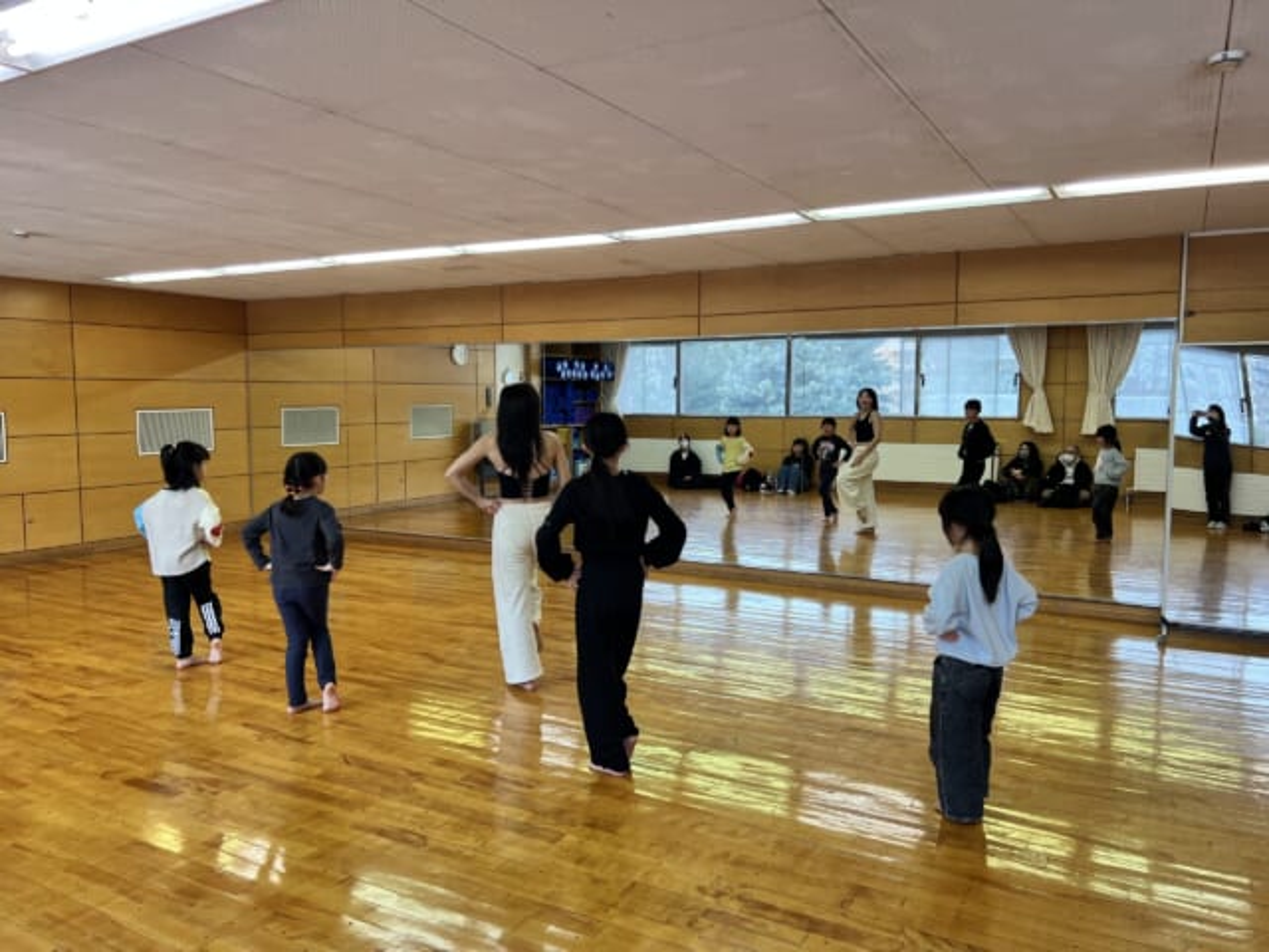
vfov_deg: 53.1
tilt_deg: -5.4
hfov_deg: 67.3
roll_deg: -0.2
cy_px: 476
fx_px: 953
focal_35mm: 26
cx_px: 634
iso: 32
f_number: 1.5
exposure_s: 1/110
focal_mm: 5.7
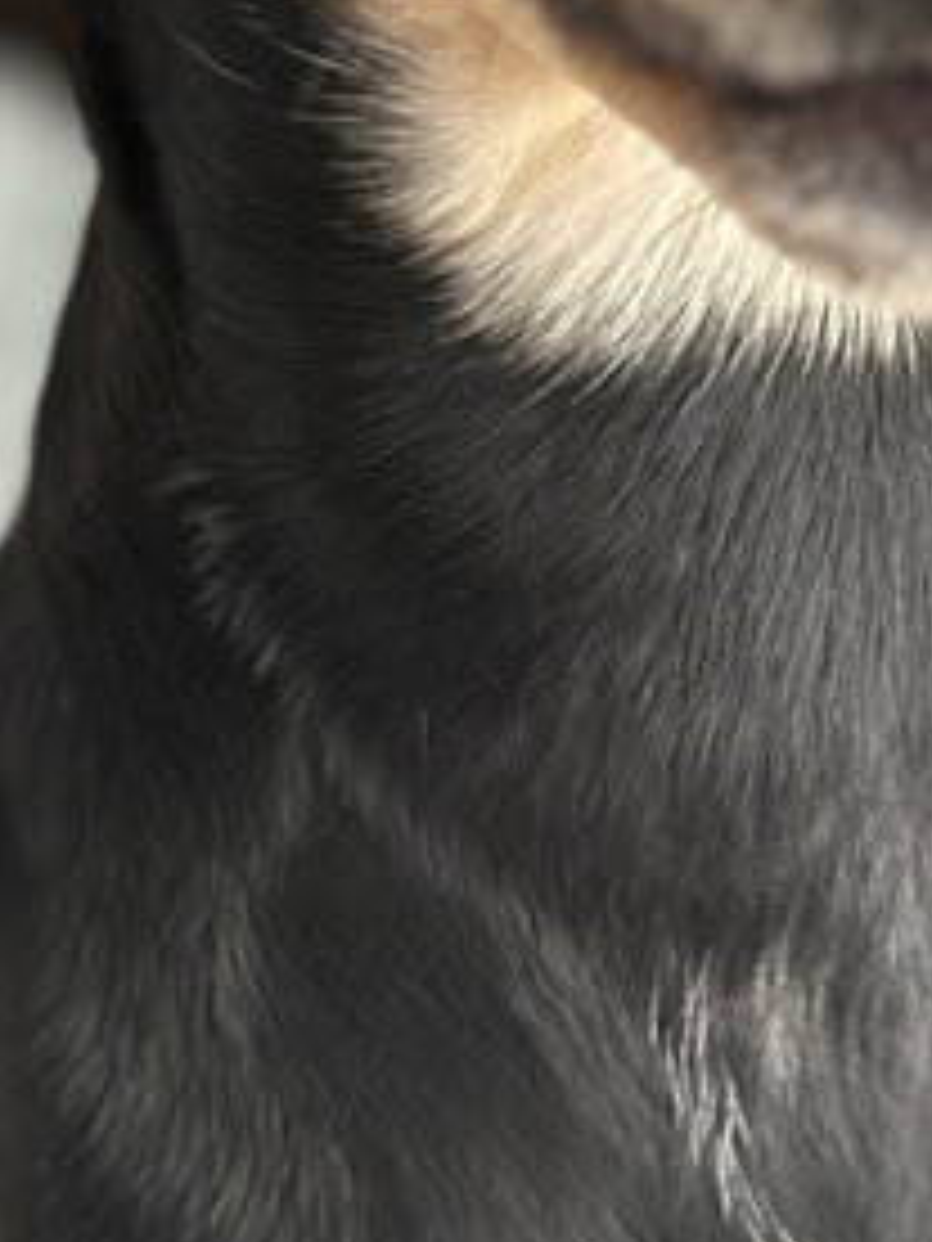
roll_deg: -4.6
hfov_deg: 12.7
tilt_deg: -17.0
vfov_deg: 16.5
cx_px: 797
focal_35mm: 116
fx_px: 4164
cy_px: -106
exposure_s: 1/40
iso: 320
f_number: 1.78
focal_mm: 6.86
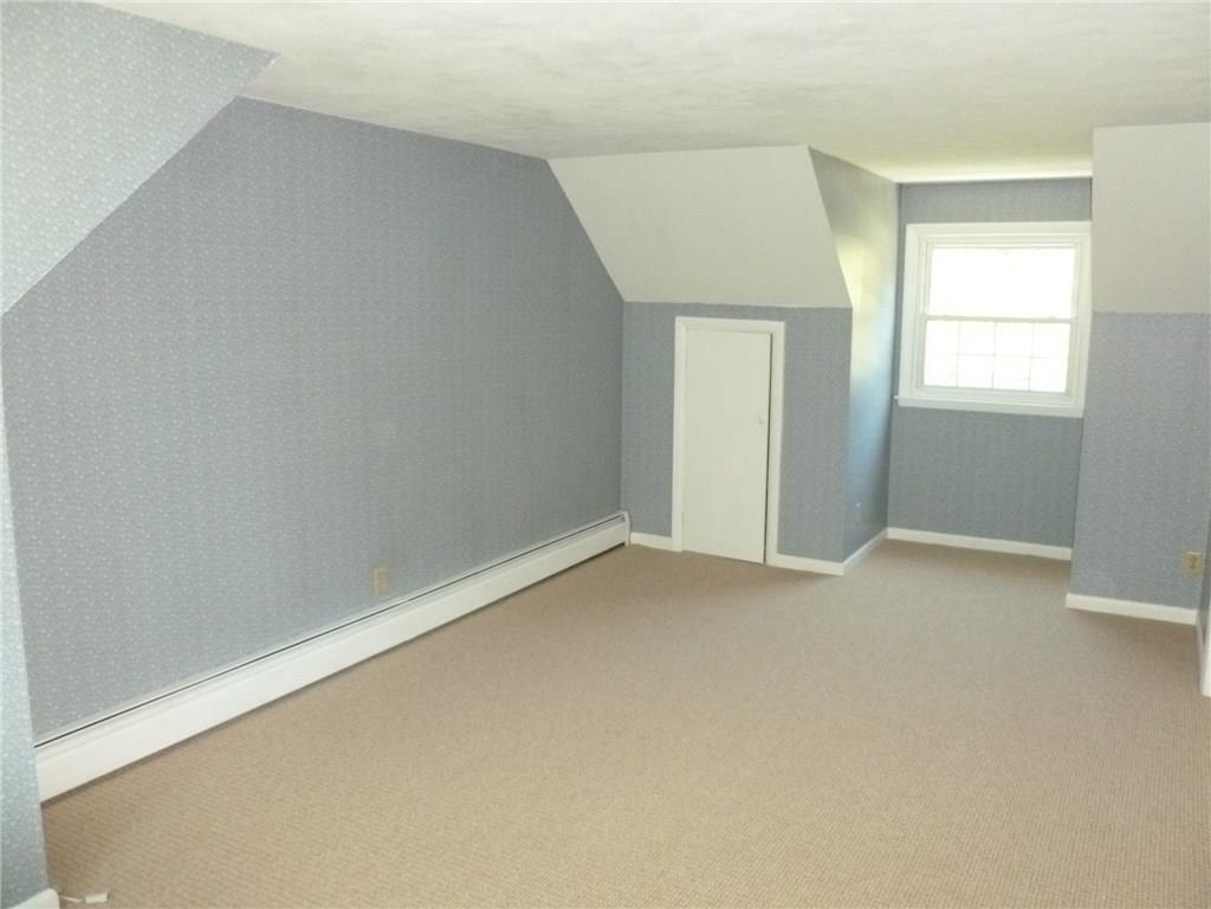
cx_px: 606
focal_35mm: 28
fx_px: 980
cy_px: 454
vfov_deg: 49.7
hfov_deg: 63.4
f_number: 3.3
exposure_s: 1/60
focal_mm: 5
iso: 640
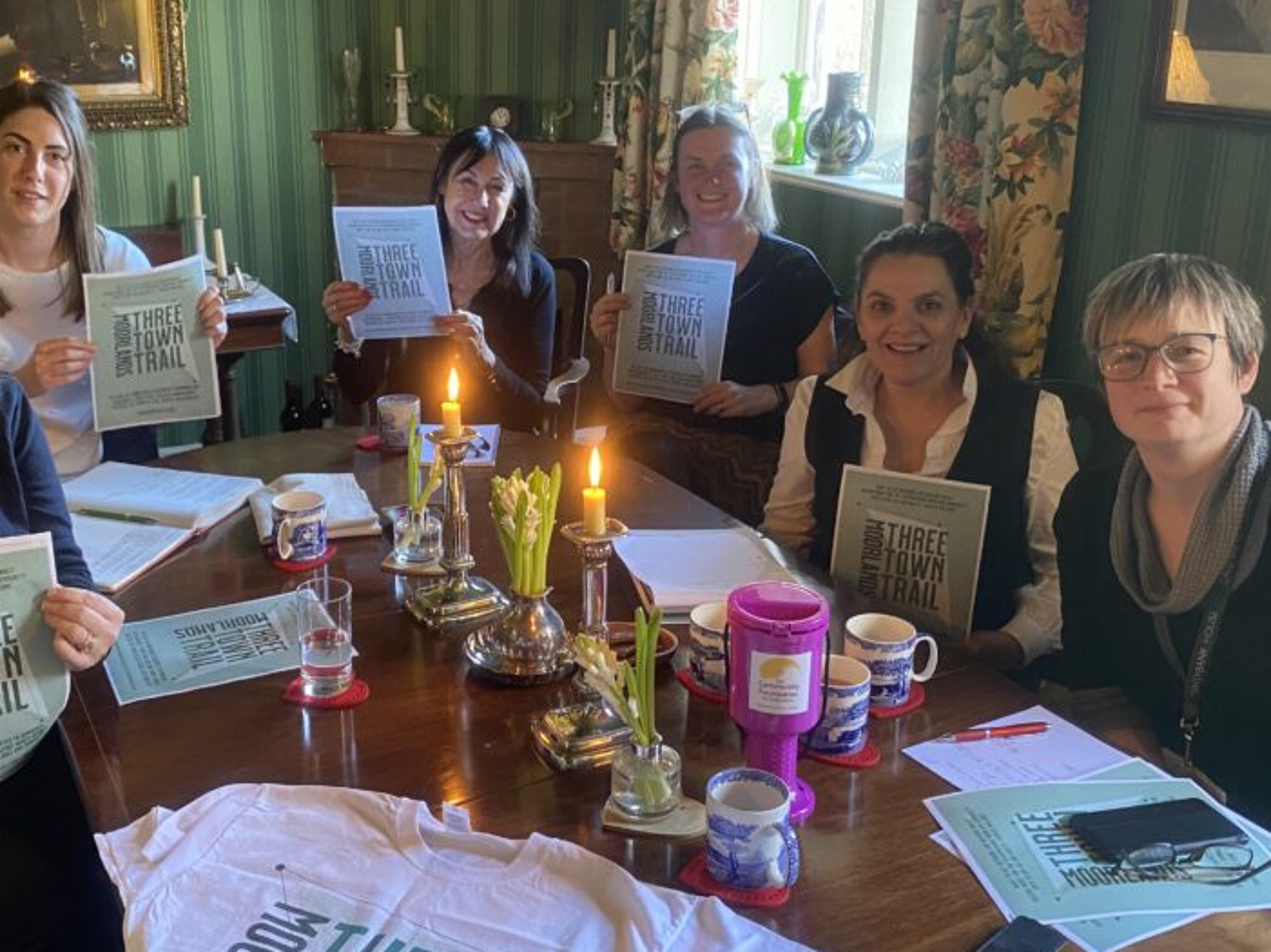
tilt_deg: -16.0
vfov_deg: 37.6
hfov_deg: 48.7
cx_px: 499
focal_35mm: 38
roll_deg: -0.8
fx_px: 1395
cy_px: 412
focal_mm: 4.25
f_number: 1.8
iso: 400
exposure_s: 1/33
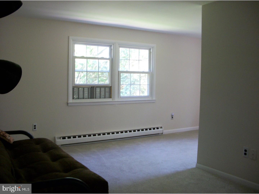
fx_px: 262
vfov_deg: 40.7
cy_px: 97
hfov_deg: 52.6
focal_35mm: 35
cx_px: 130
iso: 160
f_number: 3.1
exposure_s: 1/25
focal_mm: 6.3
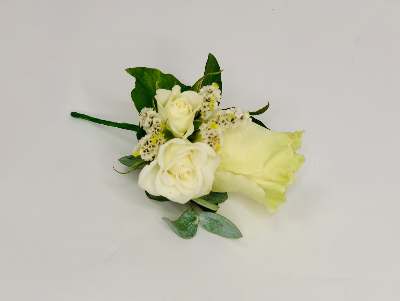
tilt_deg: -46.0
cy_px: 150
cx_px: 200
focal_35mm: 52
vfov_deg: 28.1
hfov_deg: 36.8
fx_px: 601
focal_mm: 6
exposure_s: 1/100
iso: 16
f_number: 2.4
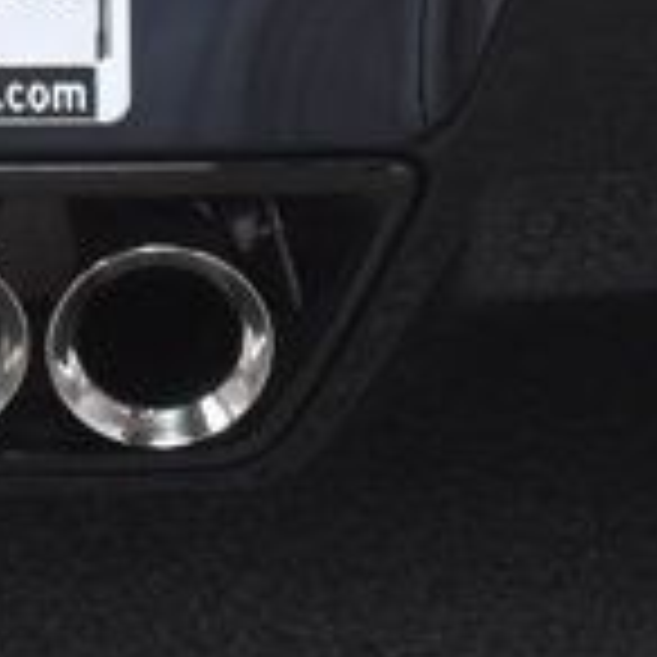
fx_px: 7301
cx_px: -171
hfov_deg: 5.1
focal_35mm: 340
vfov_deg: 5.1
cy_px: -500
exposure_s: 1/160
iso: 100
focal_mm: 38
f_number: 9
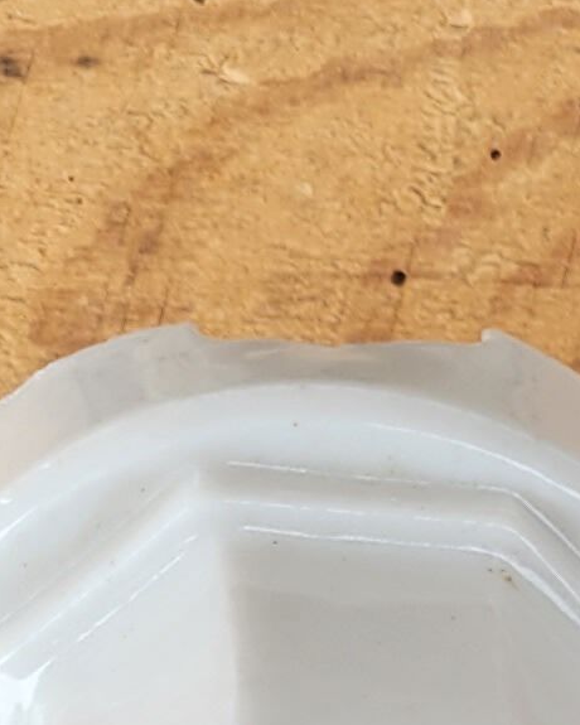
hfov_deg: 7.9
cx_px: 1490
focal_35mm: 178
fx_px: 3819
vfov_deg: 9.6
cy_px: 1741
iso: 40
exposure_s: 1/298
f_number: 1.8
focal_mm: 5.4
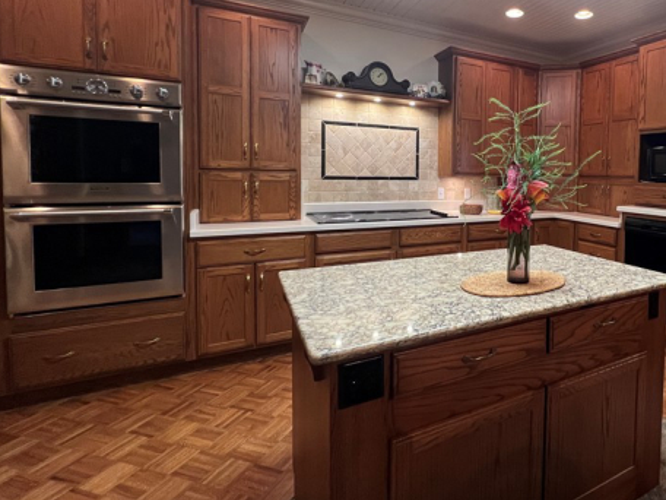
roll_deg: -0.7
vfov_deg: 67.7
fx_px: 366
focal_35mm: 19
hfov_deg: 80.4
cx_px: 468
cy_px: 189
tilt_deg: -2.7
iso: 250
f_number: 1.8
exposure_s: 1/60
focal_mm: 1.57
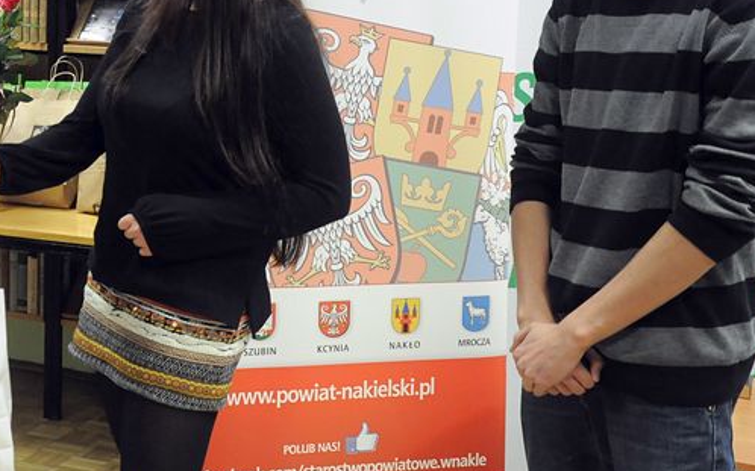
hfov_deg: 27.5
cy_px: 117
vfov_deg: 17.7
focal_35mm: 73
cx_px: 130
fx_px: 1502
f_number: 4.5
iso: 2500
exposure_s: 1/80
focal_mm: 28
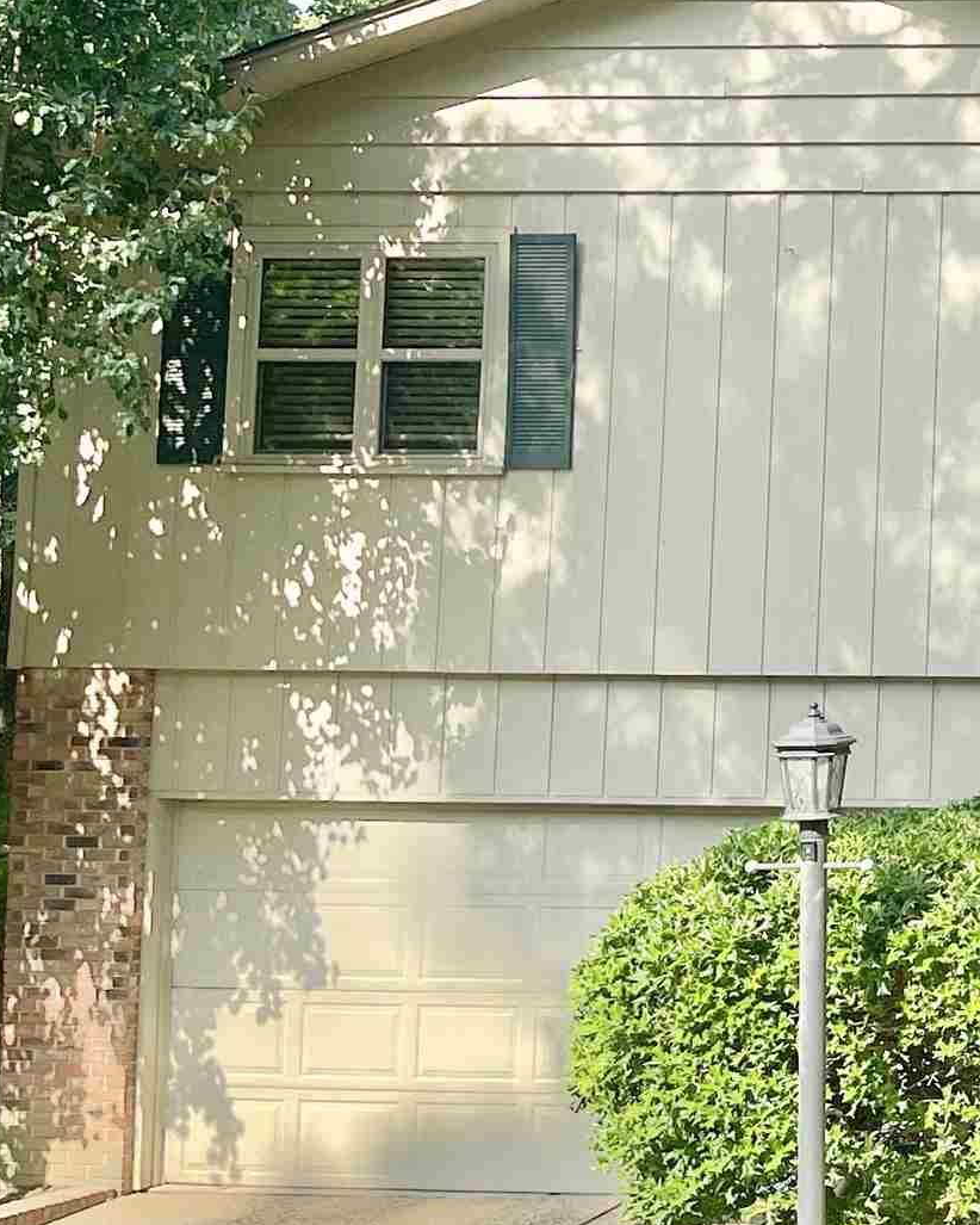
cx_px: 1762
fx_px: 2646
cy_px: 359
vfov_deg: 25.8
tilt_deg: +4.4
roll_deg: +0.1
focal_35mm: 73
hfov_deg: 17.2
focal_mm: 5.1
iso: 32
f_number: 1.6
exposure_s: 1/867
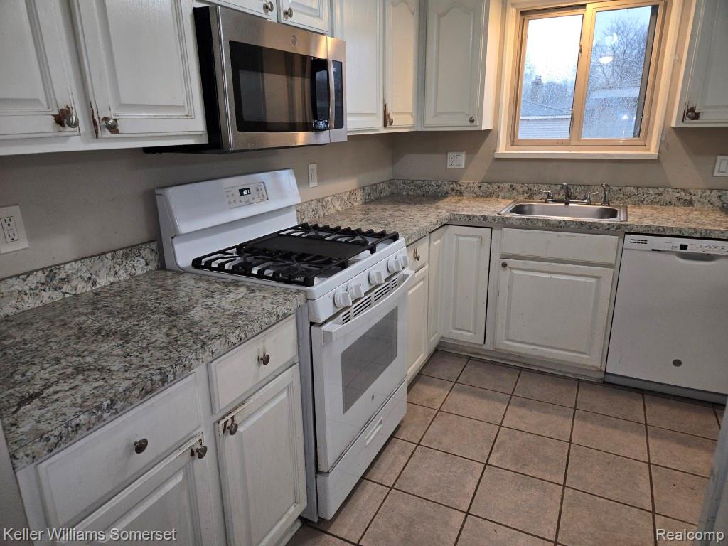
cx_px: 364
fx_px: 484
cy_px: 273
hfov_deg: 73.9
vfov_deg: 58.9
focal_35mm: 23
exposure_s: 1/60
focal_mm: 5.4
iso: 80
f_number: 1.8
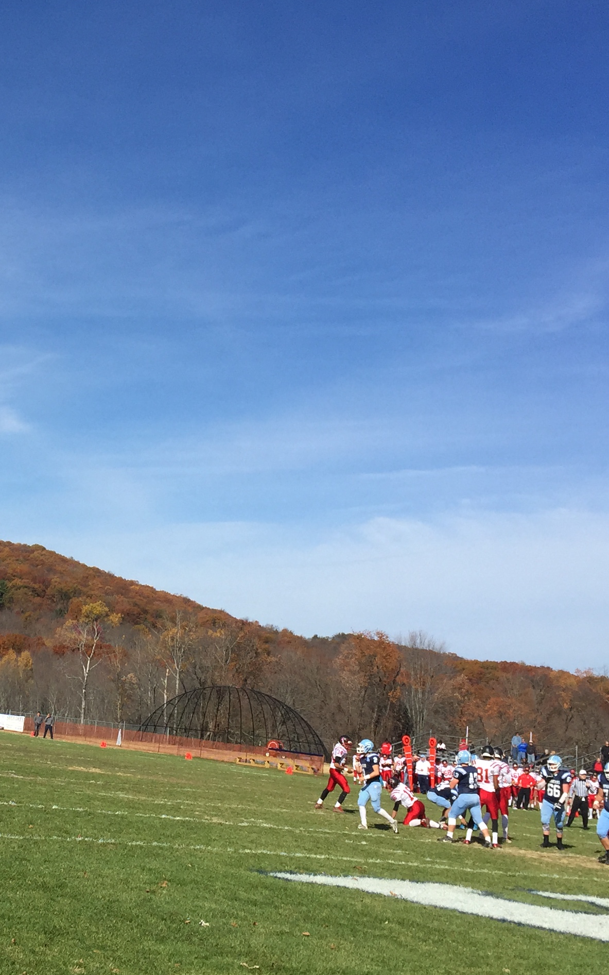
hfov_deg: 23.5
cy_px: 431
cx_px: 25
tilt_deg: +10.5
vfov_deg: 38.1
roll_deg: -6.8
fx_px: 1408
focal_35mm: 53
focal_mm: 4.15
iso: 32
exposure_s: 1/3049
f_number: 2.2
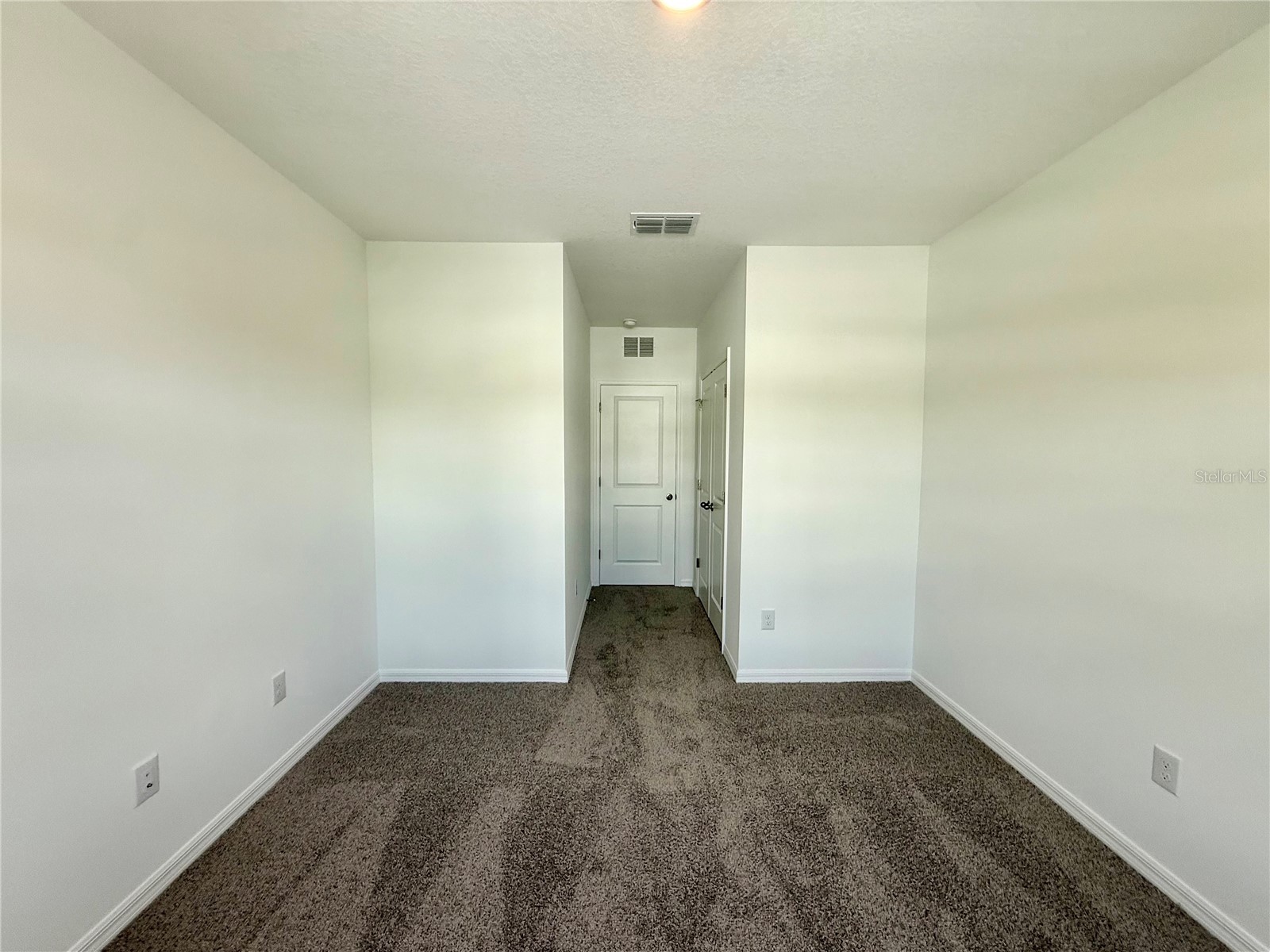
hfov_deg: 102.1
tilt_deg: -3.0
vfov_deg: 85.7
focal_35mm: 14
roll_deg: -0.8
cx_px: 635
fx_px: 514
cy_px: 476
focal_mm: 2.22
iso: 100
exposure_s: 1/120
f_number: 2.2
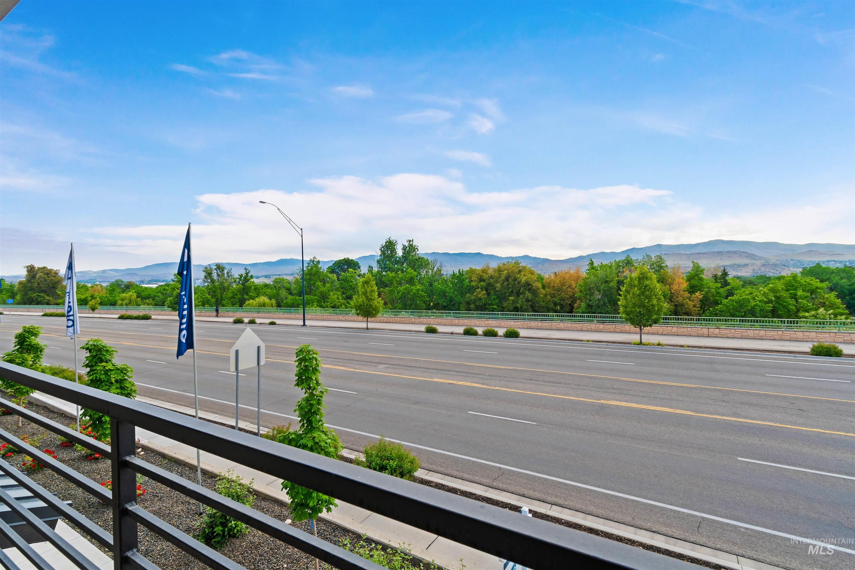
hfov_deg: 100.4
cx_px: 428
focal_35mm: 15
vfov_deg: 77.3
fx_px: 356
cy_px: 285
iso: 320
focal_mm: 10
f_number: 10
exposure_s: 1/30
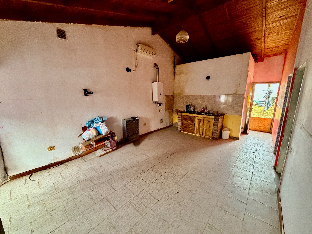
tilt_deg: -10.6
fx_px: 126
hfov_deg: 102.1
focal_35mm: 14
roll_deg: -0.3
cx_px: 156
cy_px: 117
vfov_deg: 85.7
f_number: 2.2
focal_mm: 2.22
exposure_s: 1/60
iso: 500
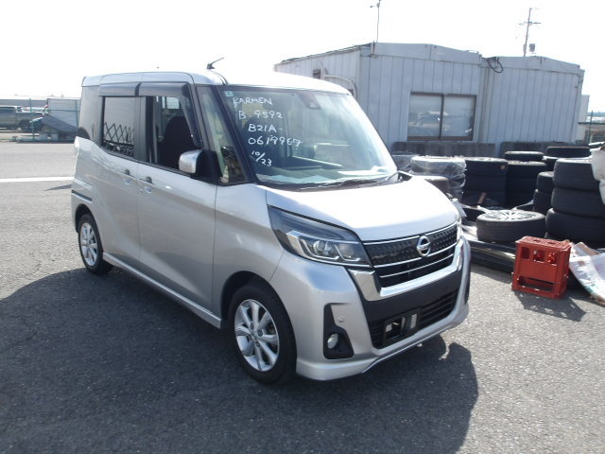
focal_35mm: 27
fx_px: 472
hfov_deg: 65.3
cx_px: 302
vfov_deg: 51.4
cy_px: 227
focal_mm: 4.9
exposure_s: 1/60
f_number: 10.4
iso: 100
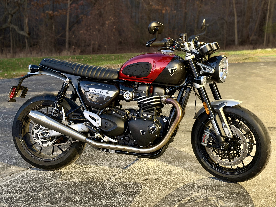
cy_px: 104
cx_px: 138
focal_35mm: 48
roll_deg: -1.8
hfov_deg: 39.7
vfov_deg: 30.3
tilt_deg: -17.0
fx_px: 383
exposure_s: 1/20
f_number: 1.78
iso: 640
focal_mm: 6.76
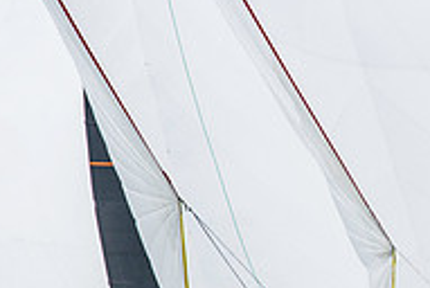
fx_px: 17609
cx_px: 613
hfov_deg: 1.4
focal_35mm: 1472
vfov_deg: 0.9
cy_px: 402
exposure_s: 1/2000
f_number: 5.6
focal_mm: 300
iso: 400
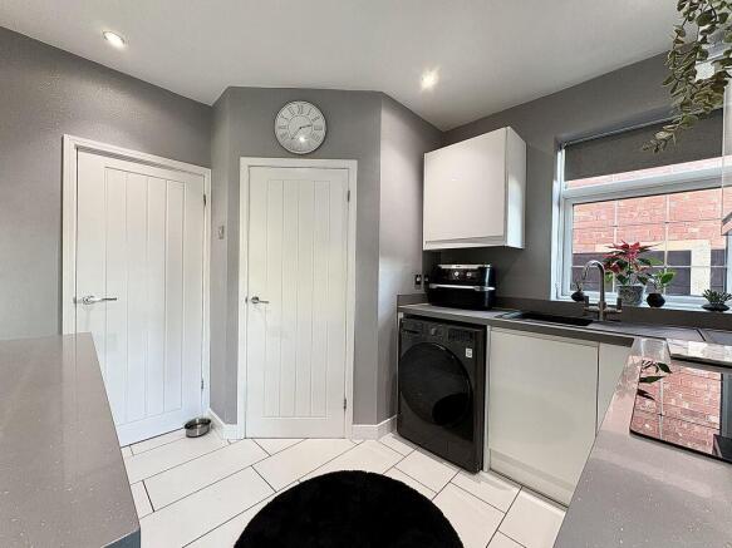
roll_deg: -0.9
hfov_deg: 102.1
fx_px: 296
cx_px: 366
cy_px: 274
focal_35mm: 14
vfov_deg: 85.7
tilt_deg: -0.7
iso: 160
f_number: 2.2
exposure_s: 1/50
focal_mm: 2.22
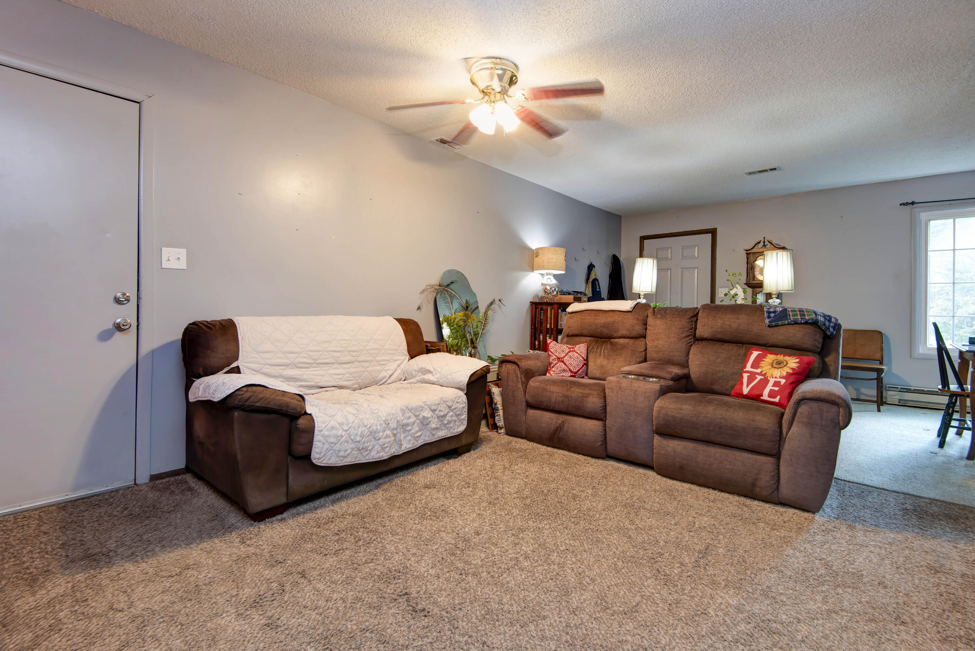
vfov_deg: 73.8
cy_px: 326
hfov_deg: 96.7
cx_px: 488
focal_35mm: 16
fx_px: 433
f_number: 6.7
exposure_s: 1/6
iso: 200
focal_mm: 16
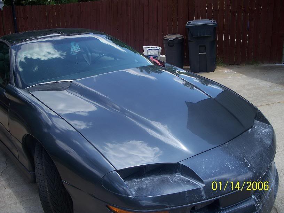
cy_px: 106
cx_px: 142
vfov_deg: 38.7
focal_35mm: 37
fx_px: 304
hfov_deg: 50.1
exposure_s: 1/500
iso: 64
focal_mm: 7.8
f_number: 2.8
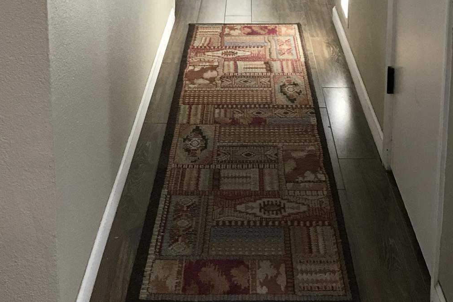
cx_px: 250
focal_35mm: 58
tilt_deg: -9.6
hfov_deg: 34.5
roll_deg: +0.3
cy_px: -93
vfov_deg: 21.1
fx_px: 730
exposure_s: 1/15
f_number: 1.8
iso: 50
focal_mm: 3.99
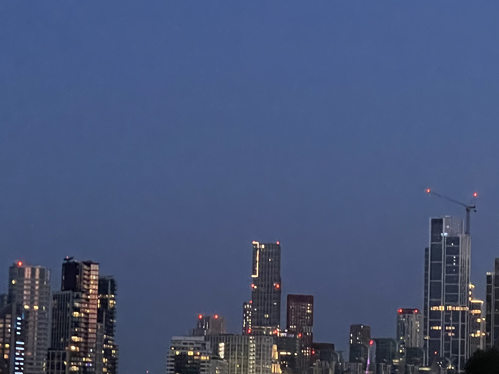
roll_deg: -1.4
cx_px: 342
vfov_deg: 11.5
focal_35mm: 129
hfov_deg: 15.2
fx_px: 1860
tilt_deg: +5.6
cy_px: 252
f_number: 2
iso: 1000
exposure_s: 1/25
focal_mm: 6
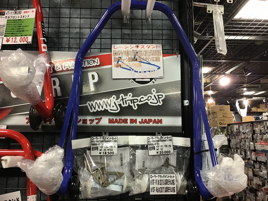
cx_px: 134
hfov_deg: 58.4
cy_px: 100
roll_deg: +0.2
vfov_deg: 45.4
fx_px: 240
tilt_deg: +8.6
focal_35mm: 31
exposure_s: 1/30
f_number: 2.4
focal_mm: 3.3
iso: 100
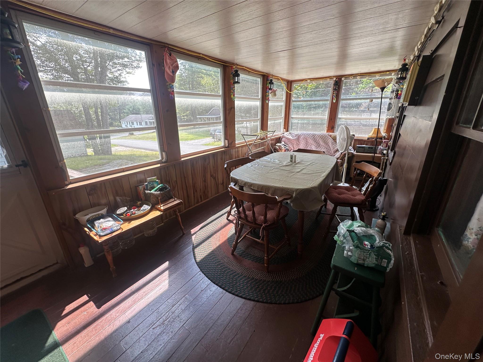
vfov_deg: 85.7
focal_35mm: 14
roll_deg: +0.6
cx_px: 242
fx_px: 195
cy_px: 181
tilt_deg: -19.0
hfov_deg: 102.1
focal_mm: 2.22
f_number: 2.2
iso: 40
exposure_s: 1/115
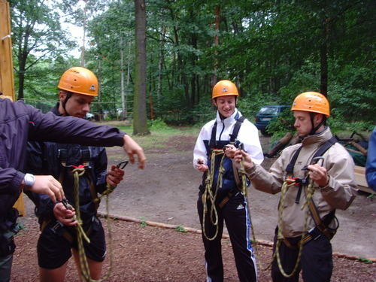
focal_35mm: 39
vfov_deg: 36.8
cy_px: 141
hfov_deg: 47.9
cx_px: 188
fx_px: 424
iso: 120
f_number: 3.5
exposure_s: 1/45
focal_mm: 6.6
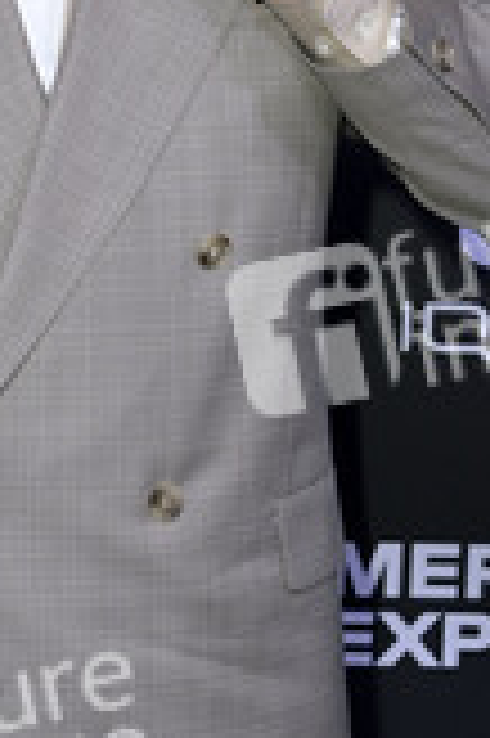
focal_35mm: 117
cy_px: 86
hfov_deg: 11.6
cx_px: 49
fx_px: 2394
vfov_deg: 17.3
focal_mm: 48
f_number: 5.6
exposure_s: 1/250
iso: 1000
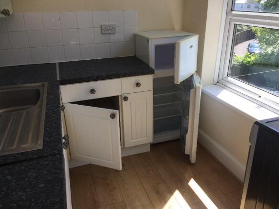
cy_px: 104
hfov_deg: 61.7
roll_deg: +0.5
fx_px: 234
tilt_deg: -25.2
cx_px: 140
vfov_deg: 48.2
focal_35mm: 29
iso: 32
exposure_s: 1/414
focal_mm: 4.15
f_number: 2.2
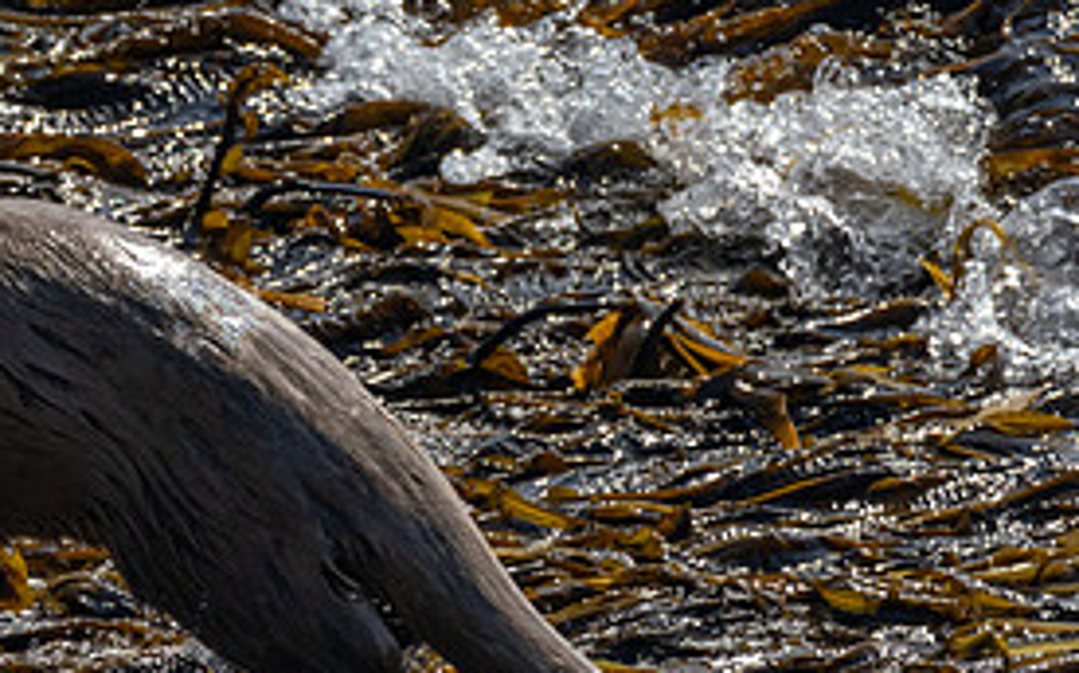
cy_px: 471
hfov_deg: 0.9
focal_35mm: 2394
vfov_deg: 0.5
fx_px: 70341
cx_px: 376
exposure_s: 1/1250
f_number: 6.3
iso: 200
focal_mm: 420
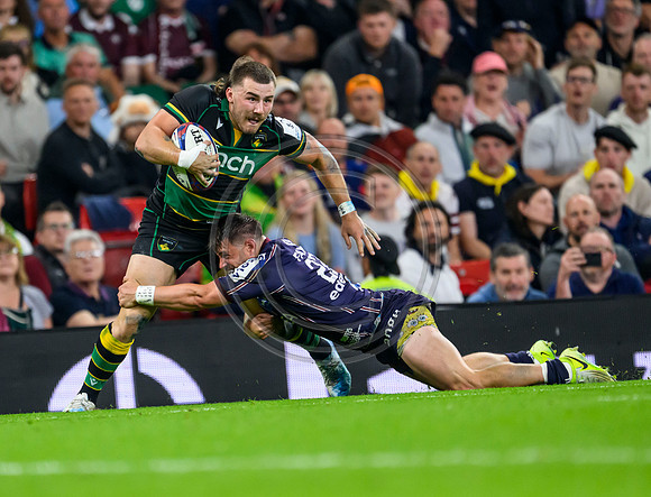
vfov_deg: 1.9
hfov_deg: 2.5
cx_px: 265
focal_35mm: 802
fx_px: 15191
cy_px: 267
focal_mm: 560
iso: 5000
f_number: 4
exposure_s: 1/1600
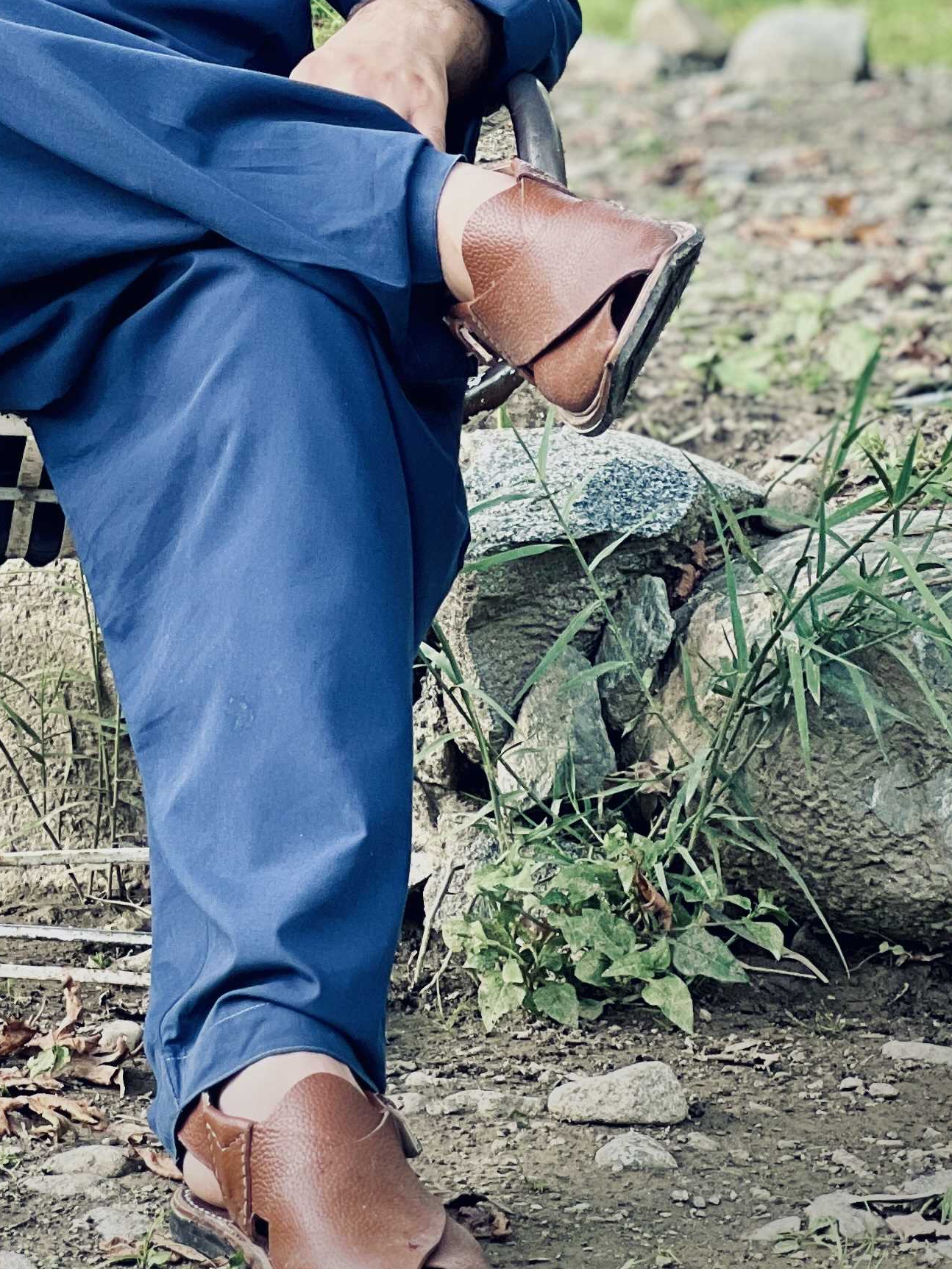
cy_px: -131
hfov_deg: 8.2
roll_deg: -0.1
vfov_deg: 10.8
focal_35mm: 180
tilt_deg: -0.8
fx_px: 6600
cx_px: -24
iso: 50
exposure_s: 1/121
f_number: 2.8
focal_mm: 9
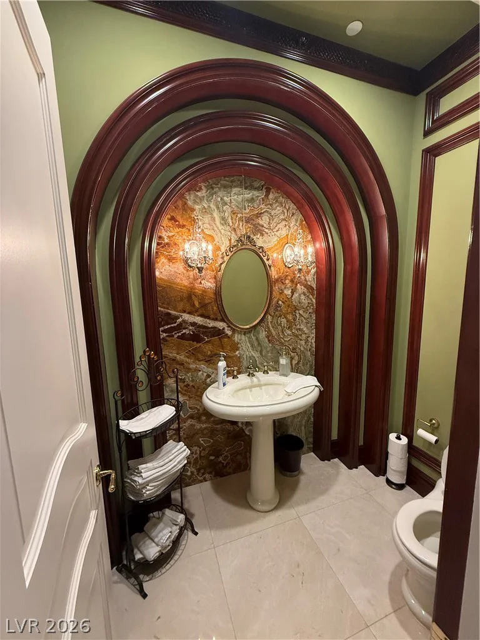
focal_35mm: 14
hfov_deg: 85.7
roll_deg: +1.9
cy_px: 320
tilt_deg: -6.9
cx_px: 240
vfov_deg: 102.1
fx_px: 259
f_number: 2.2
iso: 400
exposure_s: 1/120
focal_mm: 2.22
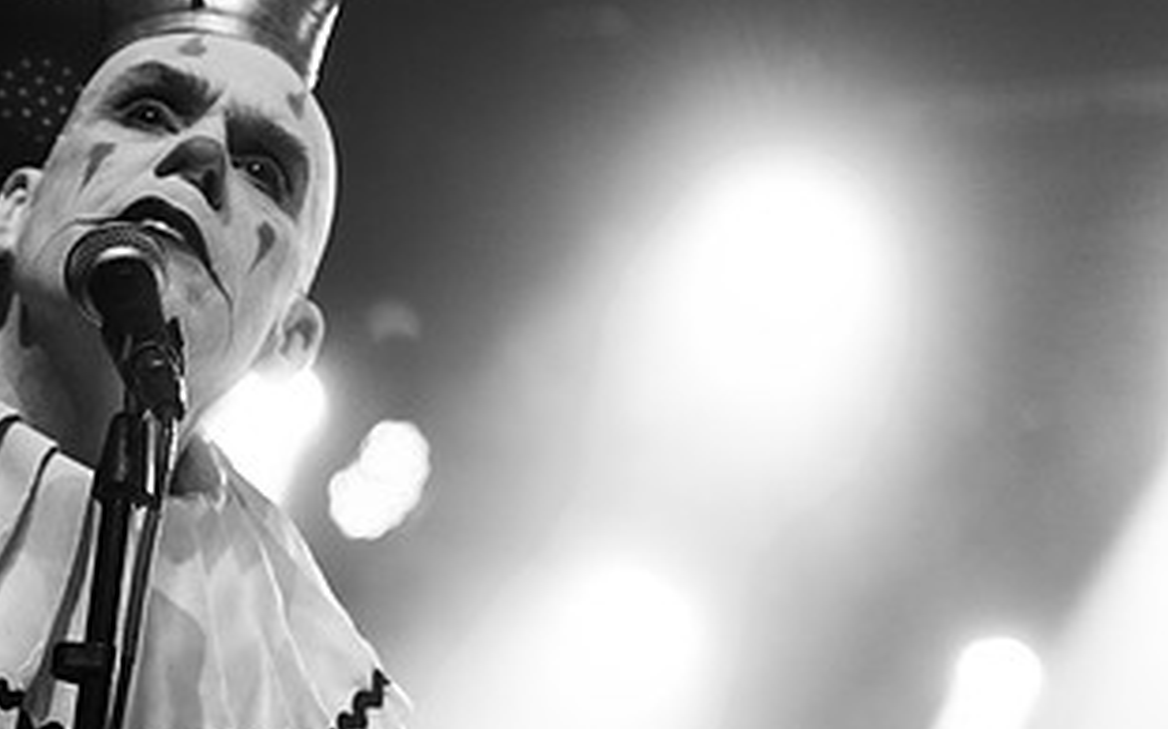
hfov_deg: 18.2
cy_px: 370
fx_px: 3627
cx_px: 327
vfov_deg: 11.5
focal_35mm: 114
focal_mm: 60
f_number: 3.2
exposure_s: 1/200
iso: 2500
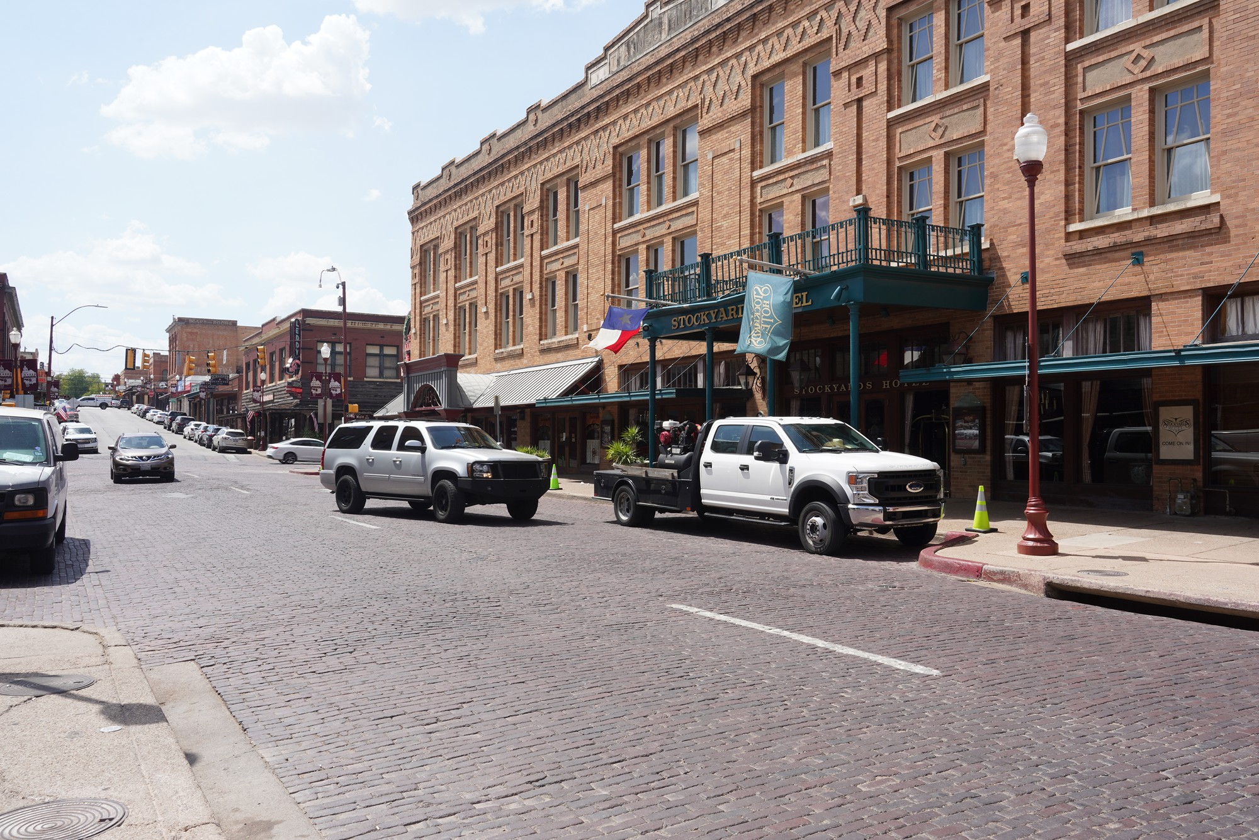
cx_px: 630
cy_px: 420
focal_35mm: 28
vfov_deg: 46.4
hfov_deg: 65.5
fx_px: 979
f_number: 16
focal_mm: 28
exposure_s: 1/100
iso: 160
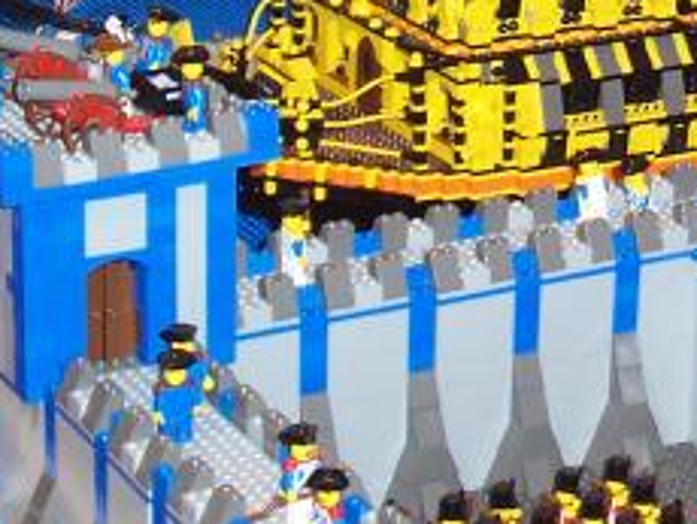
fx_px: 2862
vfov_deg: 10.4
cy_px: -23
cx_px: 753
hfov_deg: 13.6
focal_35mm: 142
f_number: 3
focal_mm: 7
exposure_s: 1/60
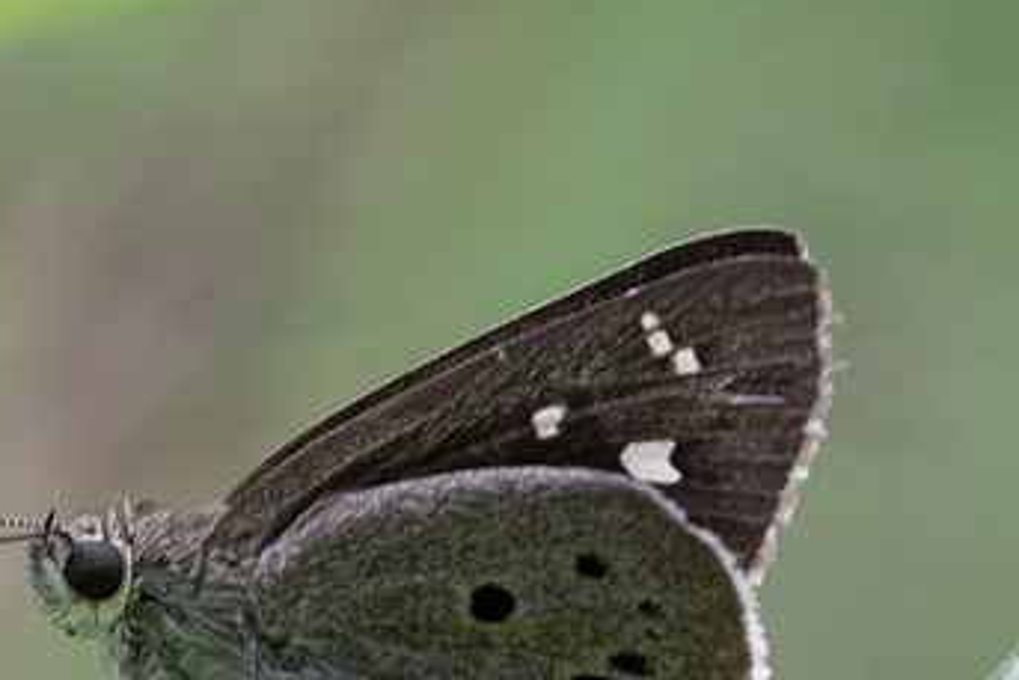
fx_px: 27382
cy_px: 311
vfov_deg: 1.4
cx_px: 298
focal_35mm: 967
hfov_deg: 2.1
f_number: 6.3
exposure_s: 1/250
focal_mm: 150
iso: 800
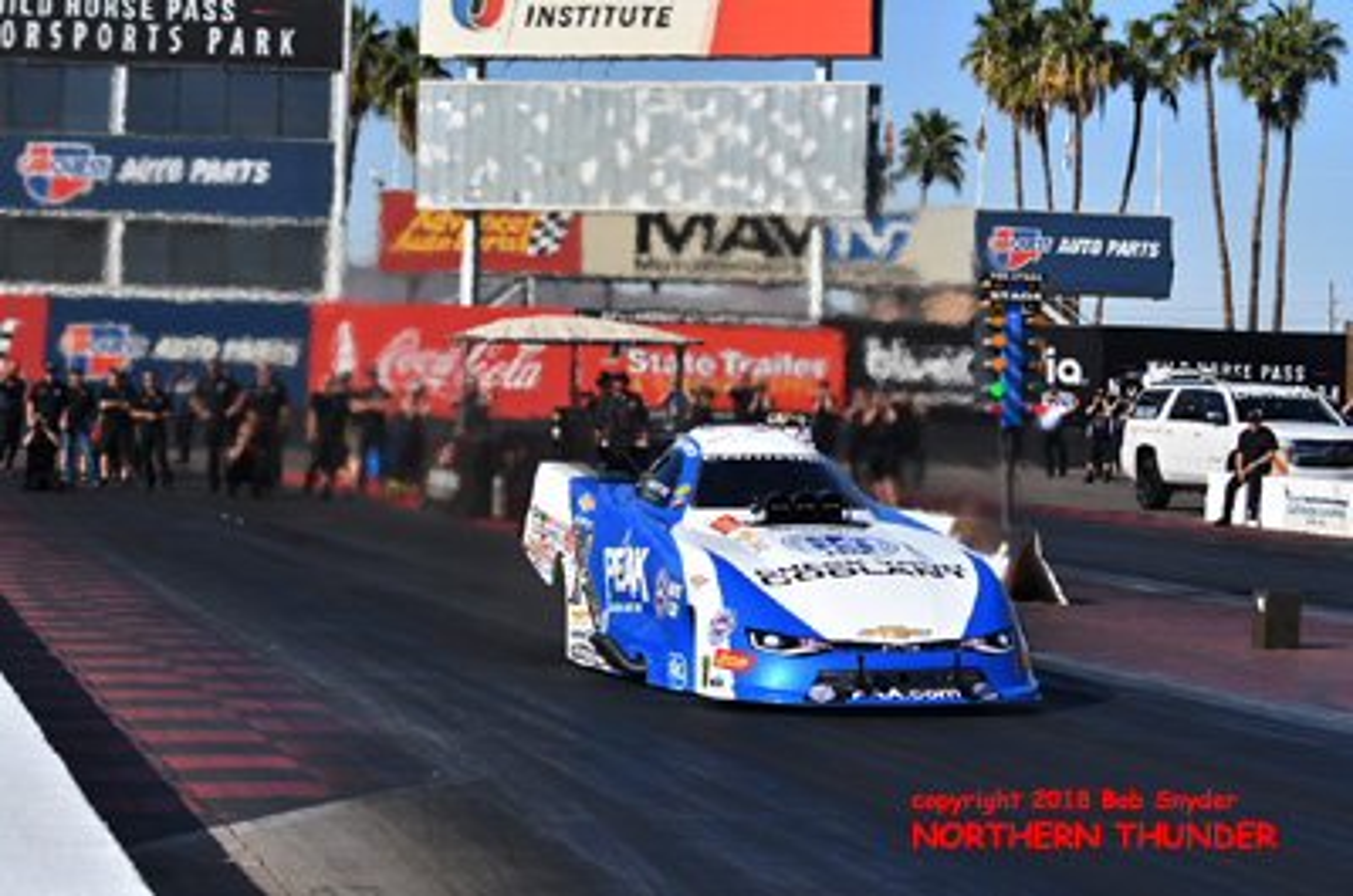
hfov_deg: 19.5
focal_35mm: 105
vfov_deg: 13.0
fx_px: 3938
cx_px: 676
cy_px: 448
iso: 160
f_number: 5.6
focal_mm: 70
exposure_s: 1/2500
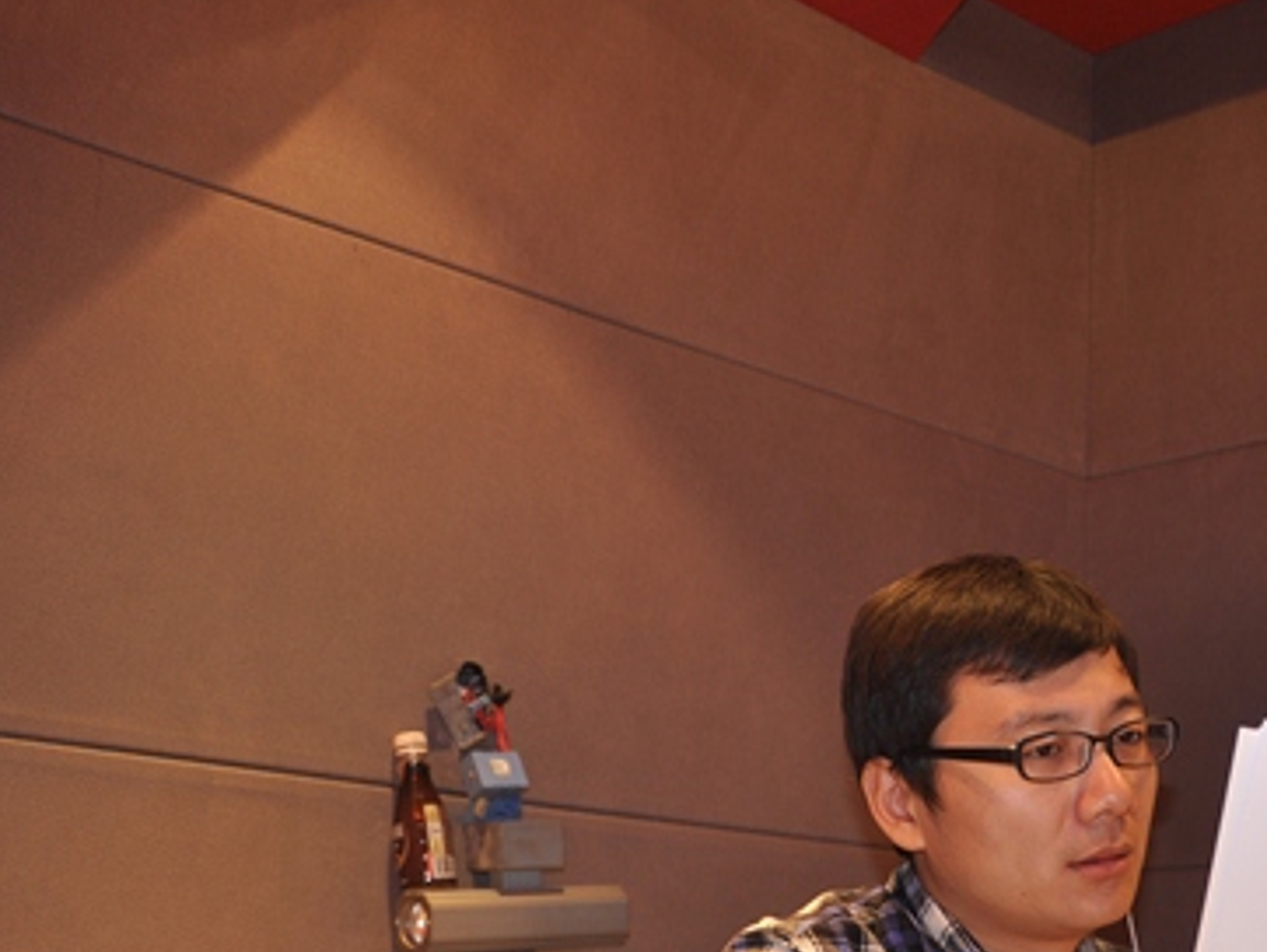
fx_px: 2051
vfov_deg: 25.8
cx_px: 1001
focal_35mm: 56
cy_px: 726
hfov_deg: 33.4
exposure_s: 1/5
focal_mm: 22
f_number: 3.8
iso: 200
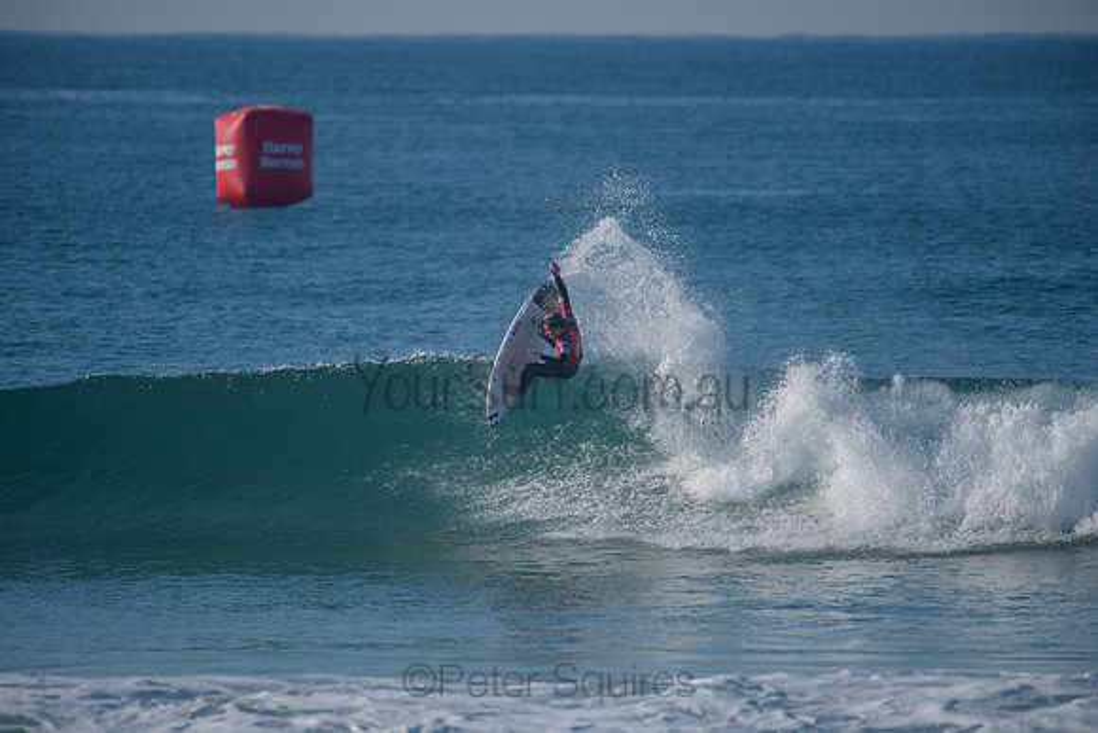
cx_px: 549
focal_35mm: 500
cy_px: 366
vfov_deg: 2.8
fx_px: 15253
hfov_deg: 4.1
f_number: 5.6
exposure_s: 1/2000
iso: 200
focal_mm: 500
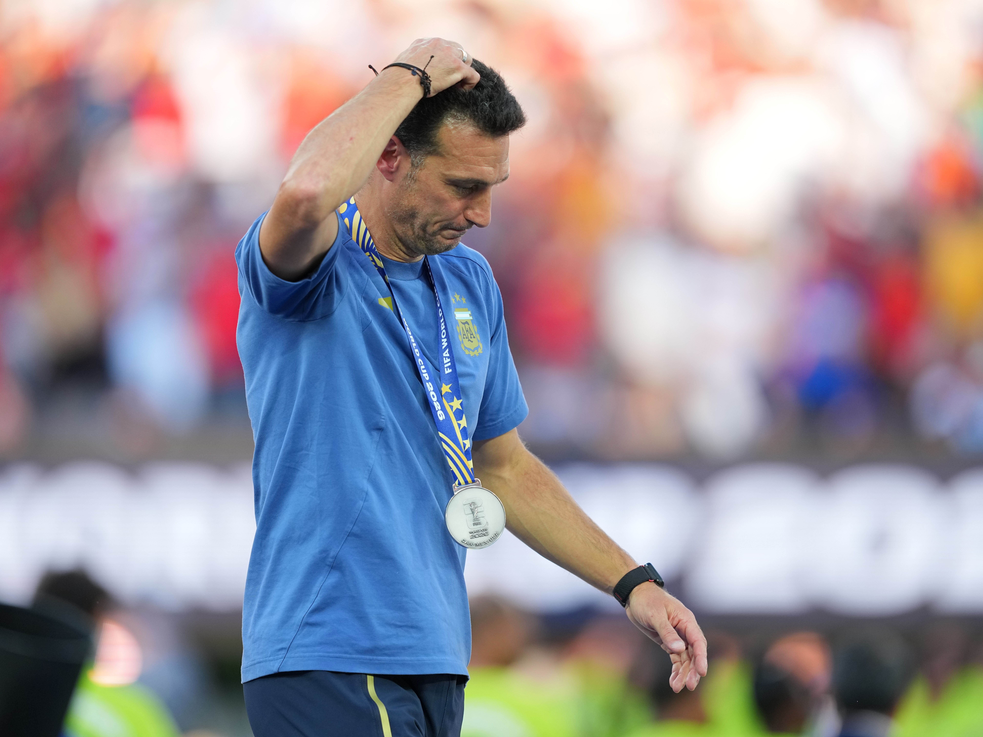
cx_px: 480
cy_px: 369
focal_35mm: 433
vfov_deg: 3.4
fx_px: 12296
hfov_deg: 4.6
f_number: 2.8
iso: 800
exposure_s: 1/2500
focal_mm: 400
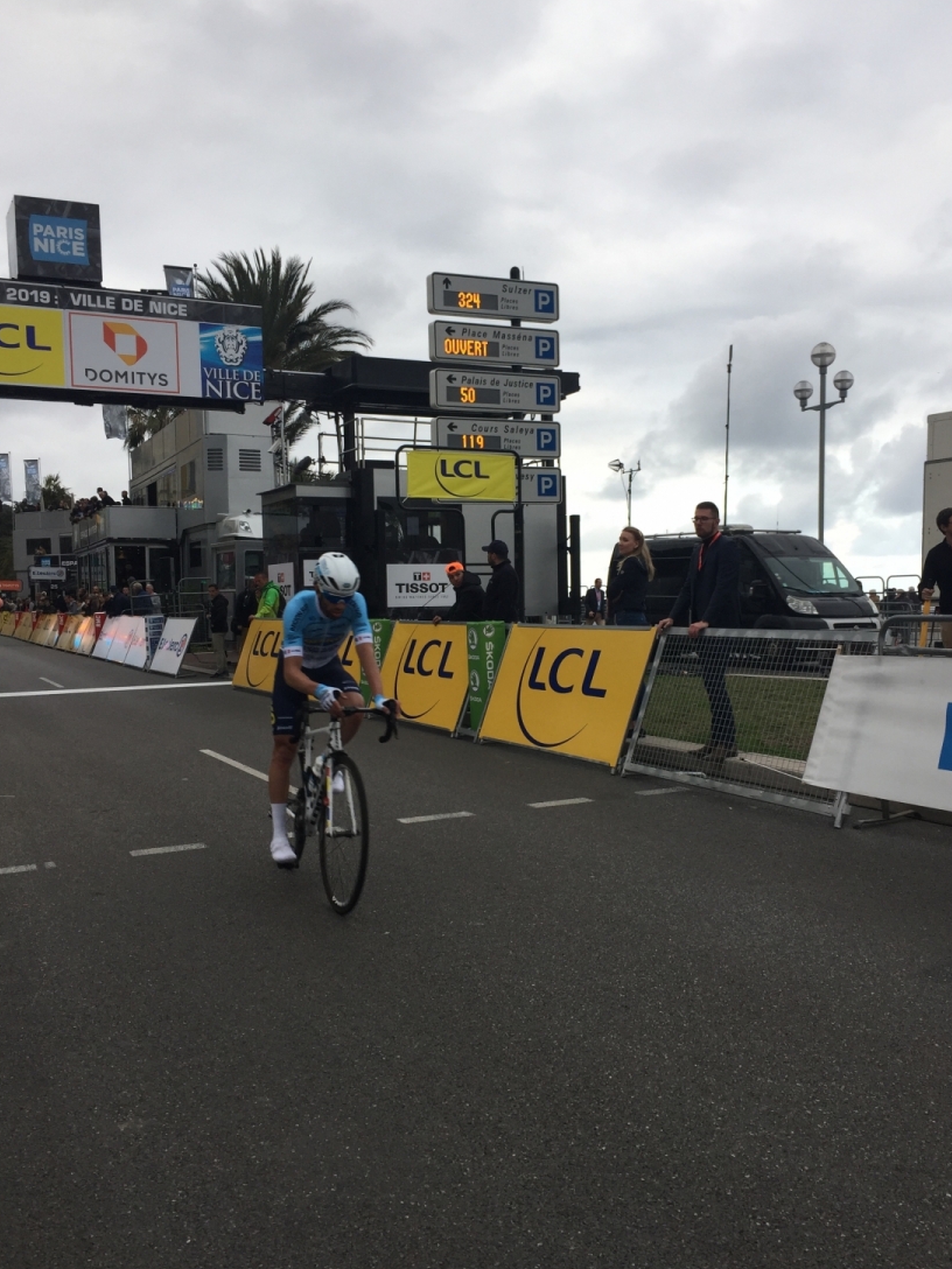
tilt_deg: -1.8
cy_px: 652
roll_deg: +0.0
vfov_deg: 56.8
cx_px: 505
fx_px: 1173
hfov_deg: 44.1
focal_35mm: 32
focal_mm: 4.15
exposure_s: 1/273
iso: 32
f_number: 2.2
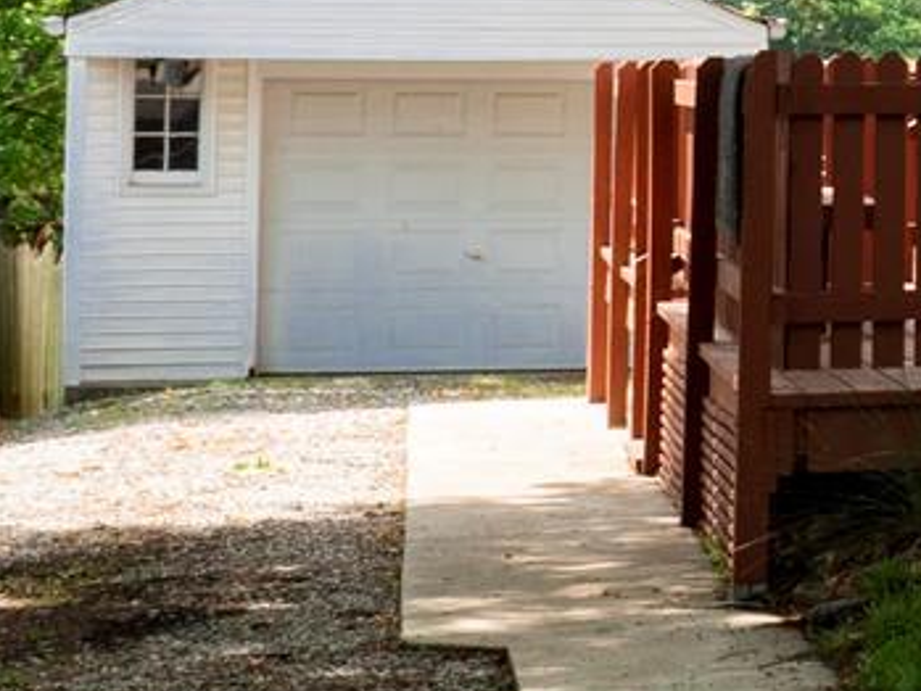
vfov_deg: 8.9
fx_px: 4392
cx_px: 1979
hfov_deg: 10.7
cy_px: -98
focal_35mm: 165
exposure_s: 1/60
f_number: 10
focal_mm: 18
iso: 200
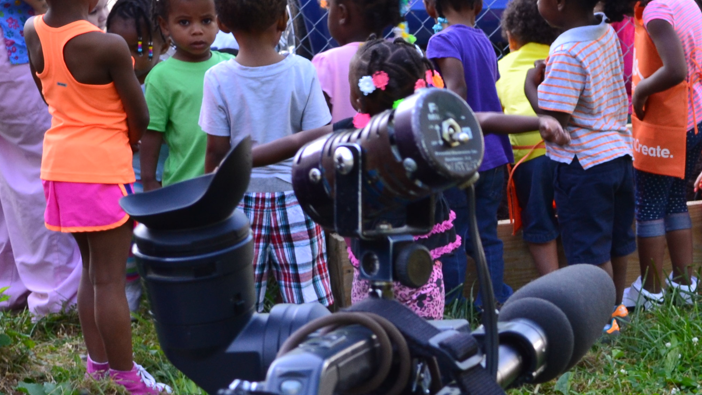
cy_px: 405
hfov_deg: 18.0
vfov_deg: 10.4
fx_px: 2160
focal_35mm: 116
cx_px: 707
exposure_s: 1/60
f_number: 8
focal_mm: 32
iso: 400
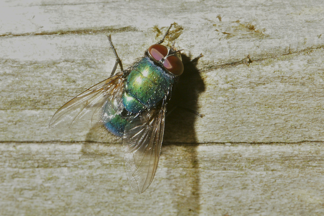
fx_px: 1889
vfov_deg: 6.5
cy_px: 108
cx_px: 162
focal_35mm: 210
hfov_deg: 9.8
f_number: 16
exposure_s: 1/250
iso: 400
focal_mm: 140
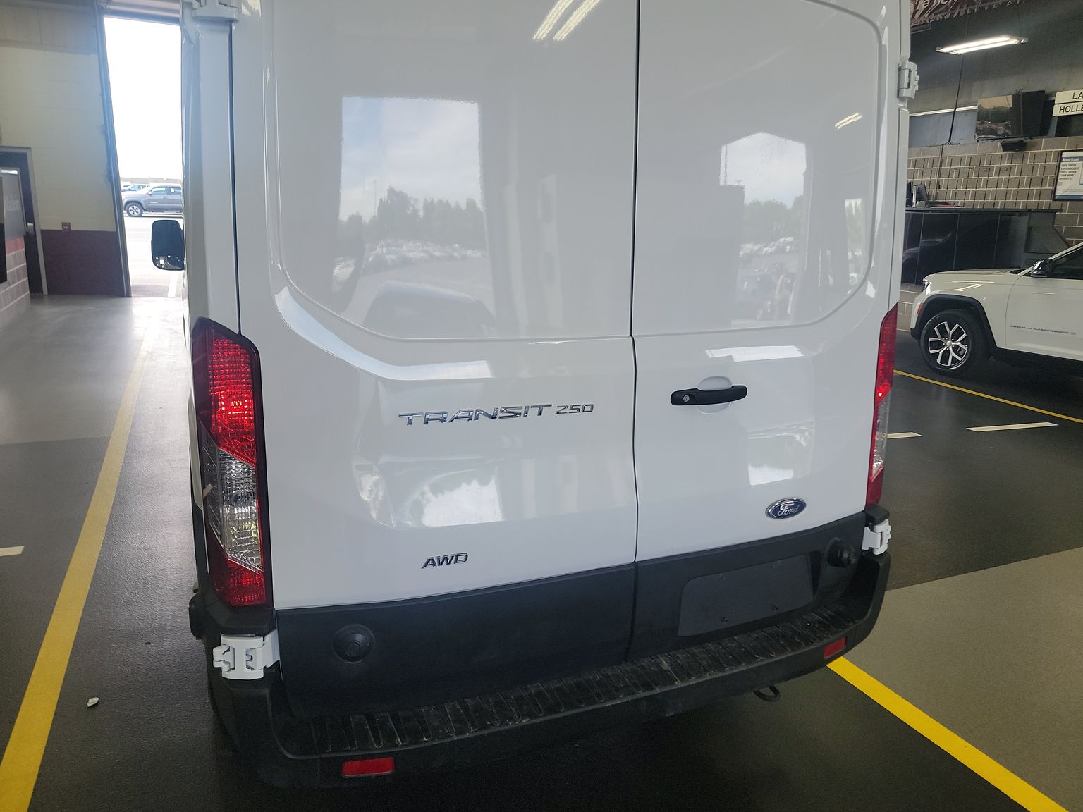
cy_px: 395
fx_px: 782
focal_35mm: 25
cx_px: 558
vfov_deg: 54.9
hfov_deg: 69.4
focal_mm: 6.7
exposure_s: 1/119
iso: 74
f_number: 1.8
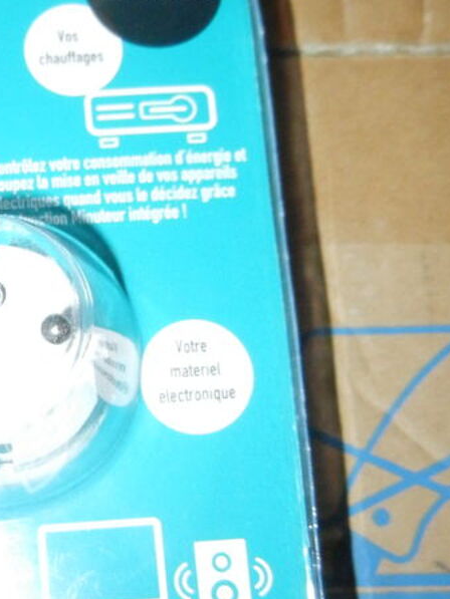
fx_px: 1161
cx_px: 39
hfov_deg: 21.4
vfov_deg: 28.9
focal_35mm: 67
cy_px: 340
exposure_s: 1/30
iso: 800
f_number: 3.5
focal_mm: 5.4
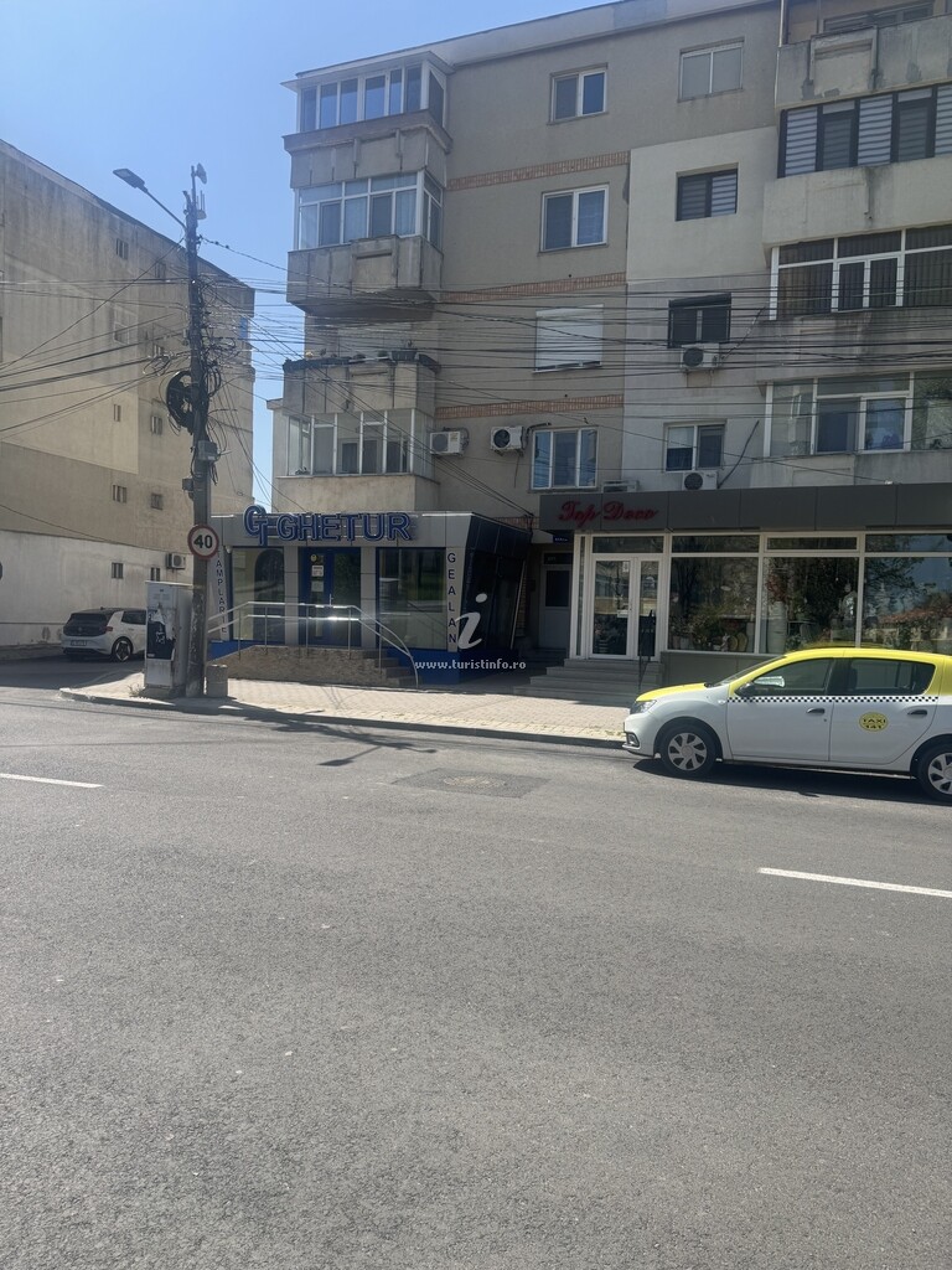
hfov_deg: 56.8
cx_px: 476
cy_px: 635
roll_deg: -2.3
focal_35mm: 24
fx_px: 880
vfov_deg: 71.6
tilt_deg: -2.0
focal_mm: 6.76
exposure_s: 1/4049
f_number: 1.78
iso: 80
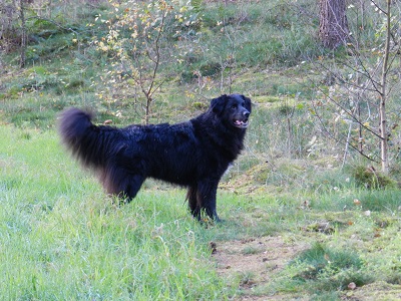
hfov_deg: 11.2
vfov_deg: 8.4
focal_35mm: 176
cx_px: 200
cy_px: 150
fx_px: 2039
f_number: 5.4
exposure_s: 1/30
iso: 400
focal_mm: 31.2
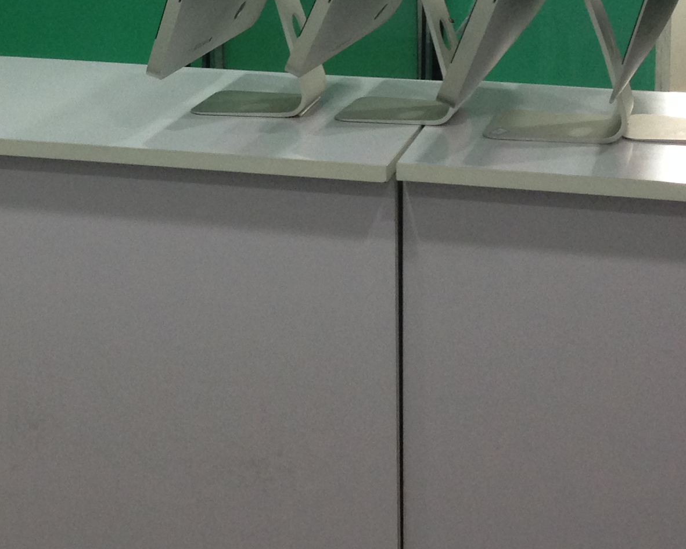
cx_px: 213
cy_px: -112
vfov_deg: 16.5
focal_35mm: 89
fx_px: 1807
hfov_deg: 21.4
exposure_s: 1/20
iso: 125
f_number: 2.4
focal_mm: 4.12
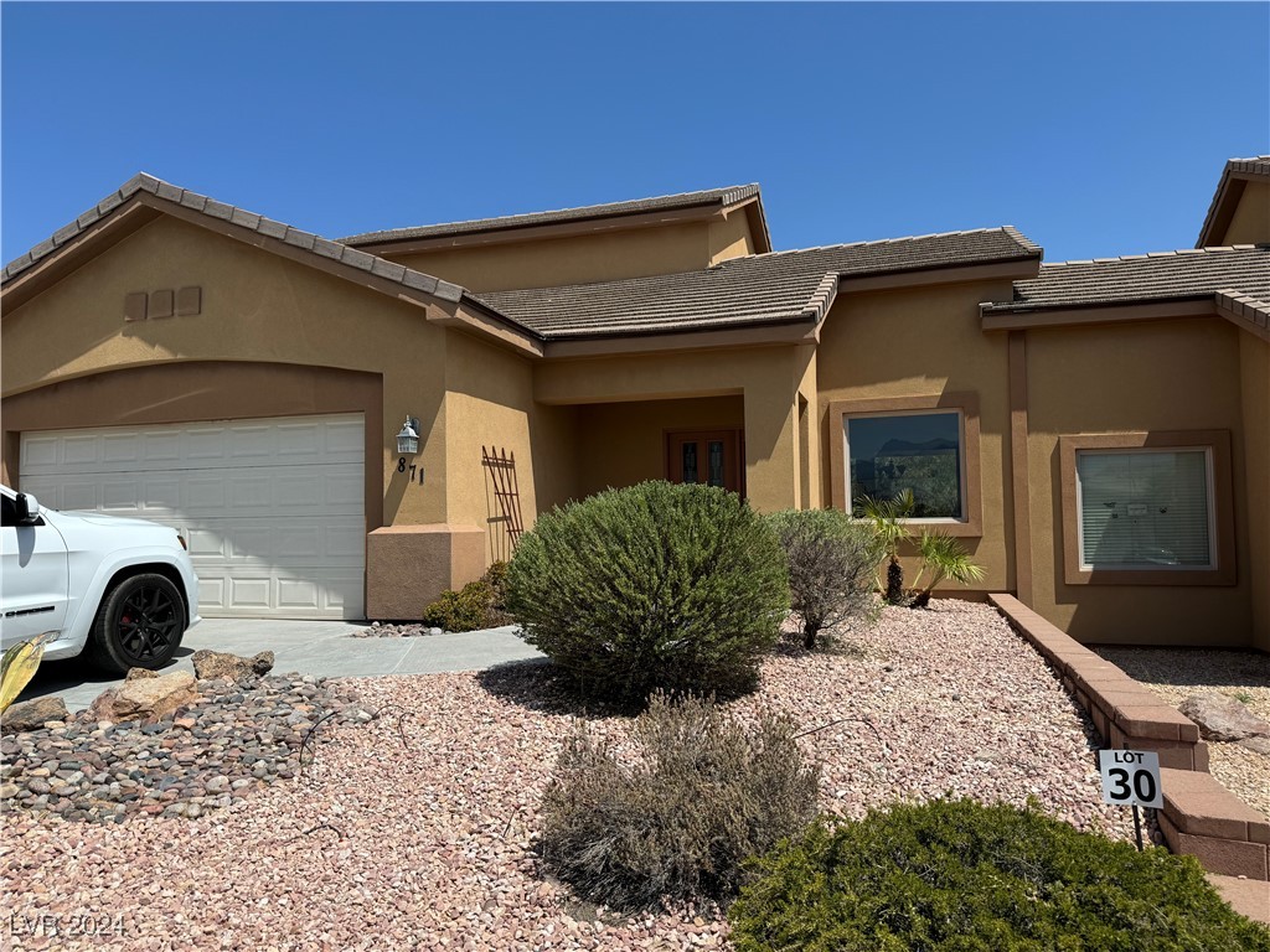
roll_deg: +0.6
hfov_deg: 71.6
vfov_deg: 56.8
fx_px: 881
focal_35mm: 24
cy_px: 476
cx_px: 635
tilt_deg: +2.4
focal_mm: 6.76
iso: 80
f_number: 1.78
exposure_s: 1/6410
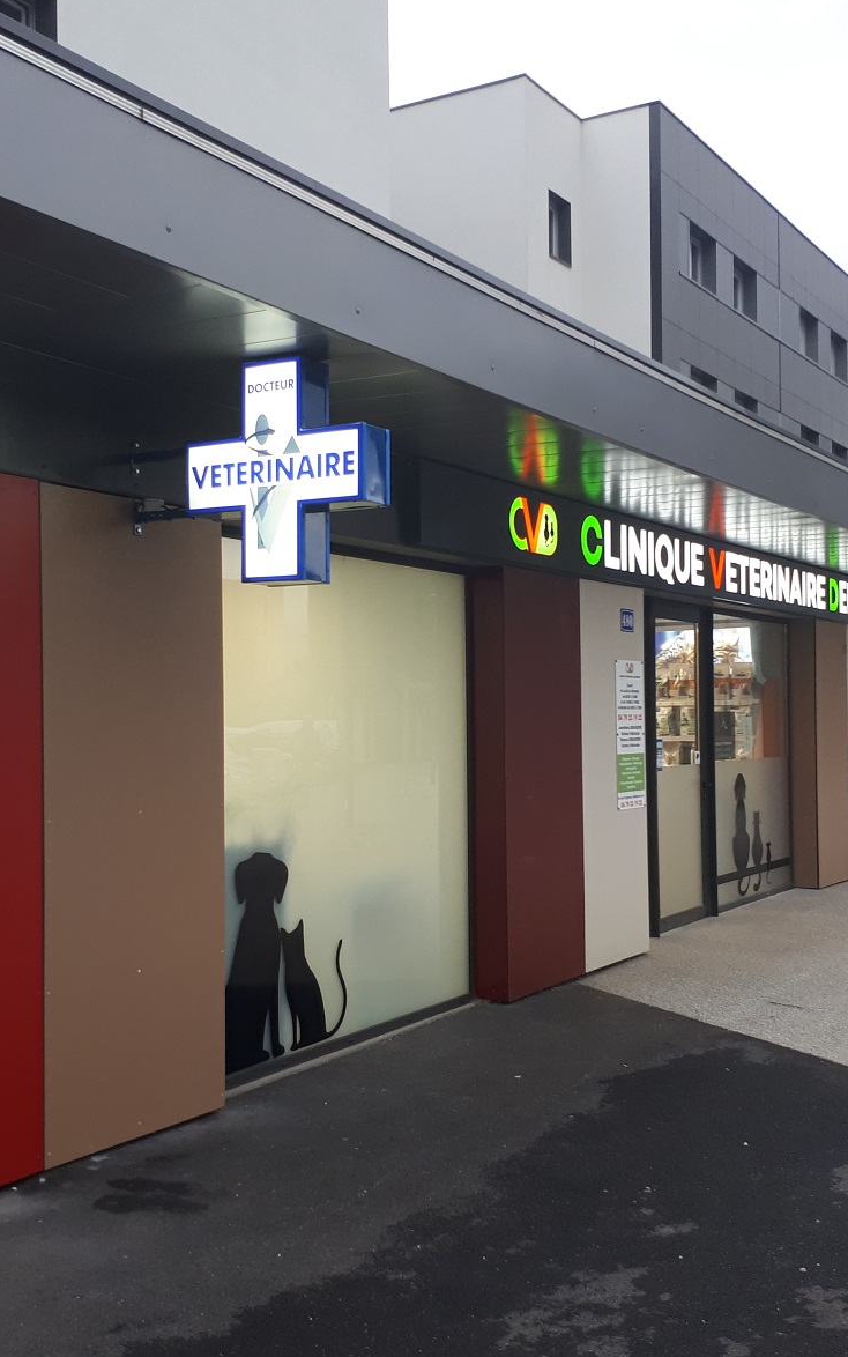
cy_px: 680
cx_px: 488
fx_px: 1442
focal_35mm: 39
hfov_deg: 32.7
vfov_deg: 50.4
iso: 80
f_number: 1.9
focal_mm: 3.6
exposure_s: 1/33
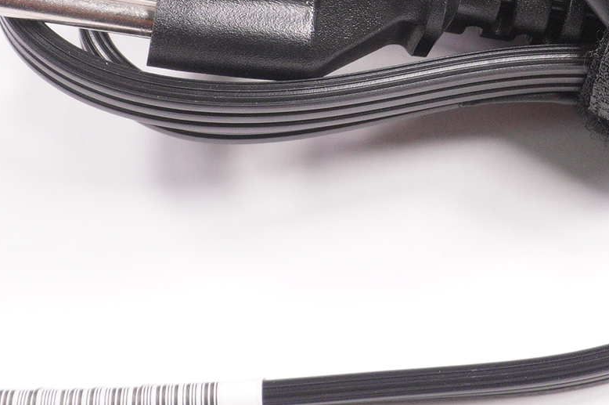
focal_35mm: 116
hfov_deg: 17.5
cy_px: -99
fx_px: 1960
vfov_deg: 11.5
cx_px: 495
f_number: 5.6
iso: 800
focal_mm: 20
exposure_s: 1/250
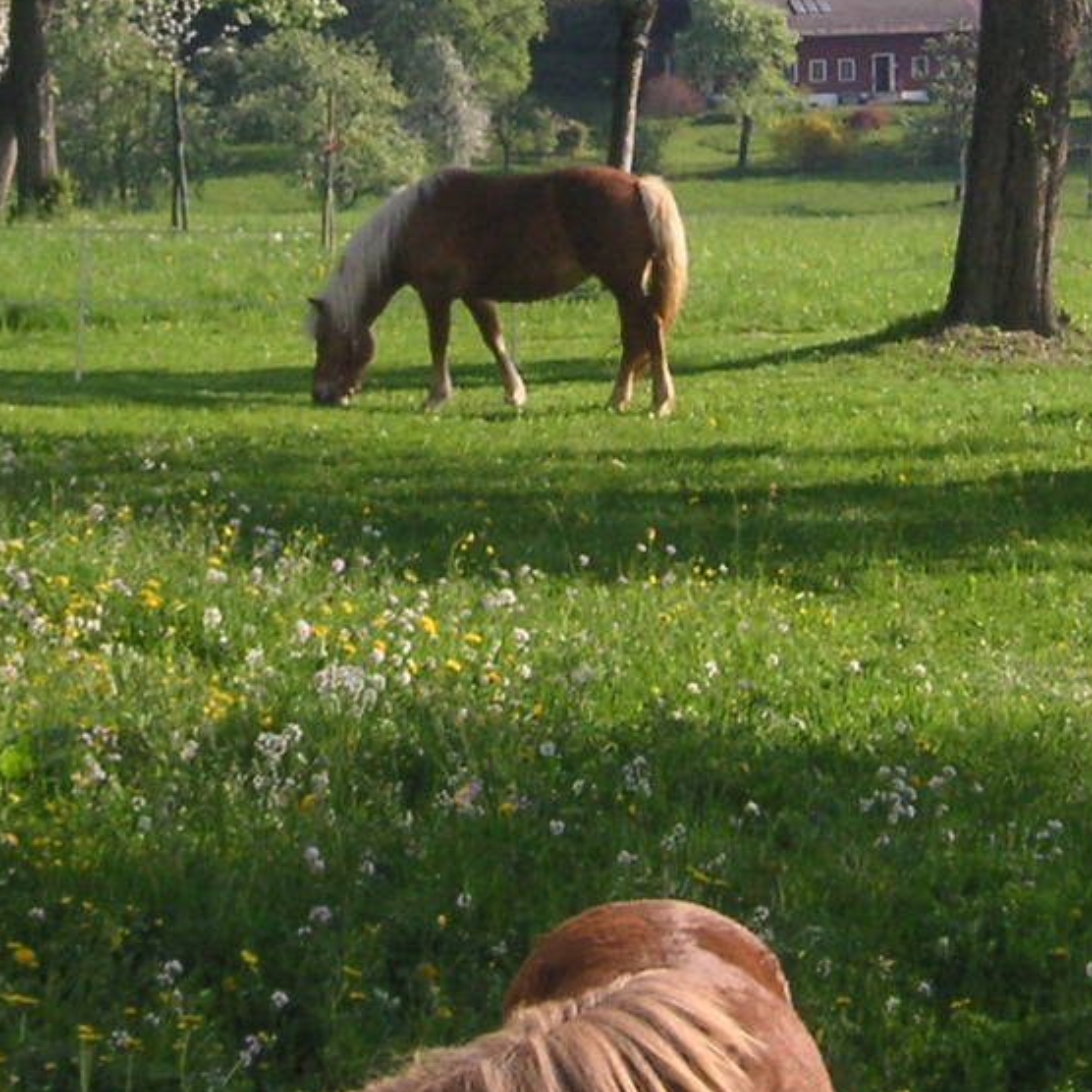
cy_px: 175
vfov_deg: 11.4
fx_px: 5461
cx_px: 393
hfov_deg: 11.4
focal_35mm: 153
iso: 50
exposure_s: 1/350
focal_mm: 7.8
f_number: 3.3
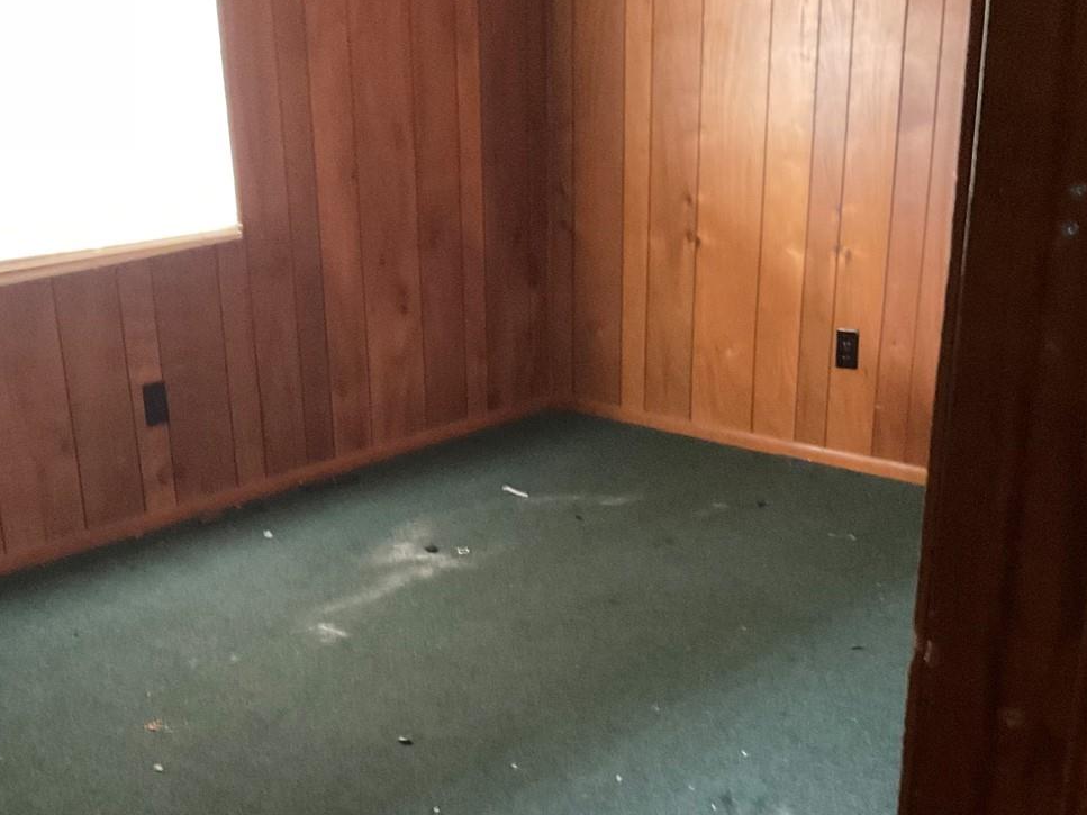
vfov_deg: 29.9
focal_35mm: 48
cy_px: 590
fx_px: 1507
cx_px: 468
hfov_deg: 39.6
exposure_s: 1/22
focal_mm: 3
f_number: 1.8
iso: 640
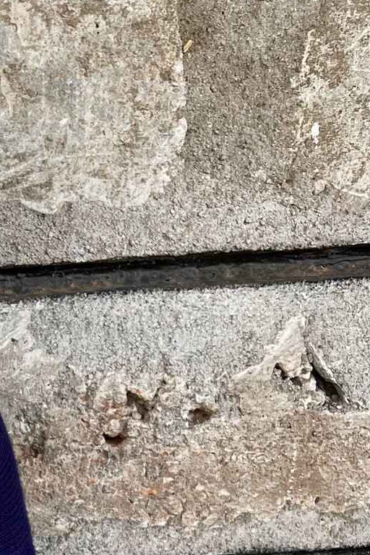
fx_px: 1279
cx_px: -243
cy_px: 543
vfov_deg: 23.5
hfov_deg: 14.8
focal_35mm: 83
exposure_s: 1/195
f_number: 1.5
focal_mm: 5.7
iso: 40
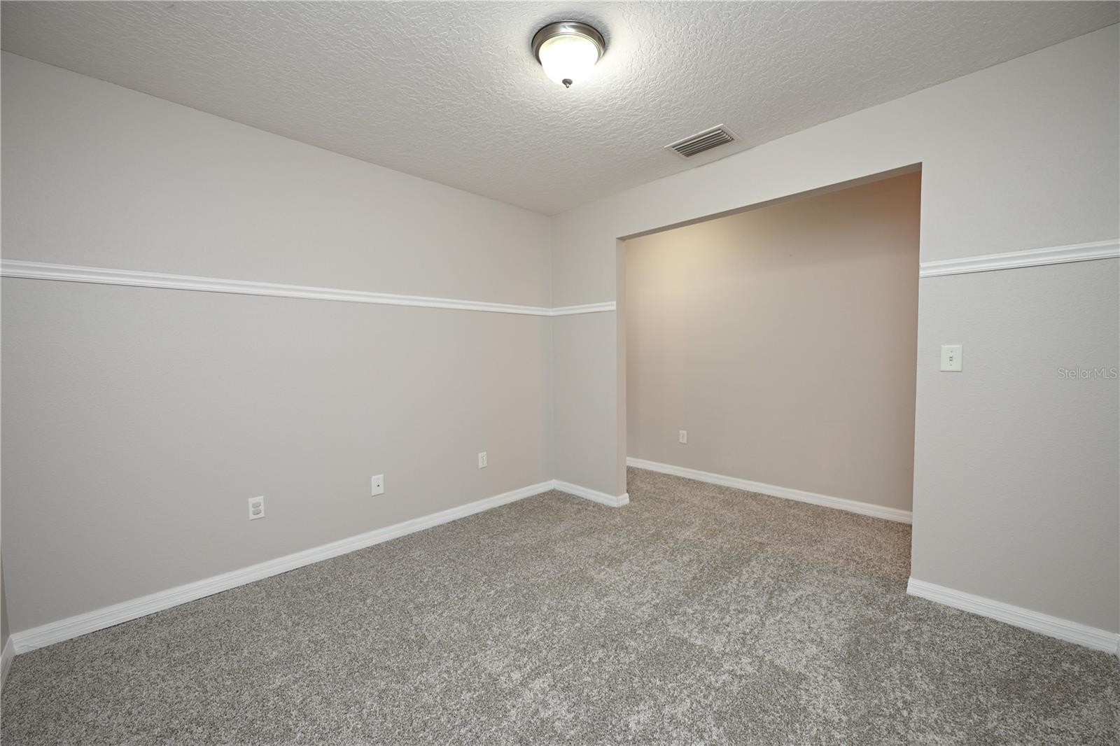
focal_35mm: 14
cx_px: 560
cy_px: 373
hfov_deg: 104.3
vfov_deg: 81.2
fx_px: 435
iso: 900
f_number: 4
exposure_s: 1/60
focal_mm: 14
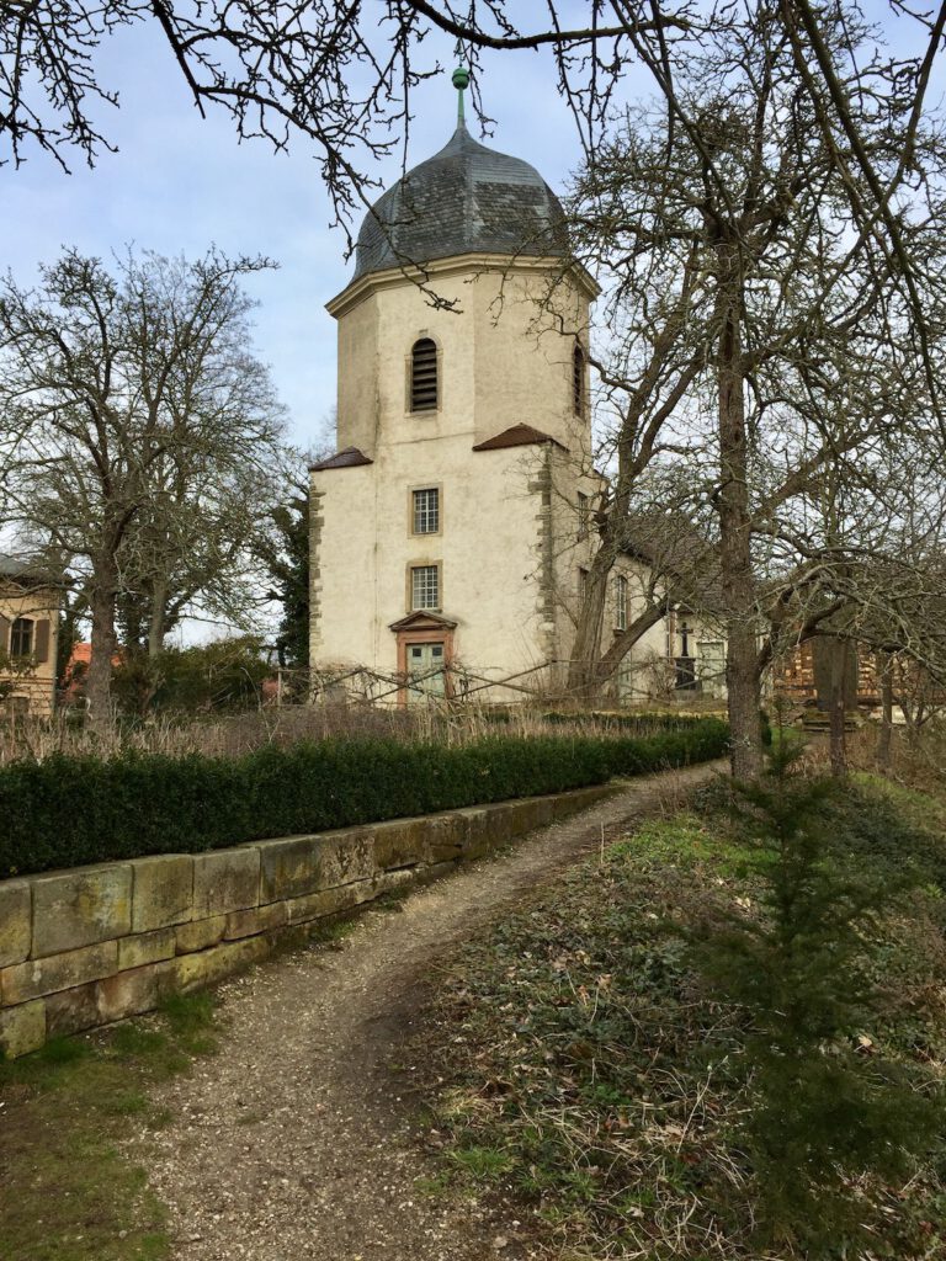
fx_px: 1057
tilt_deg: +9.0
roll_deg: +0.8
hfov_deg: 48.2
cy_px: 630
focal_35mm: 29
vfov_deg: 61.7
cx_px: 473
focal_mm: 4.15
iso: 32
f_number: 2.2
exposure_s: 1/824
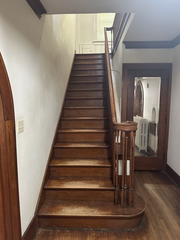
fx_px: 166
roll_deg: +0.5
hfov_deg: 56.8
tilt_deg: -6.5
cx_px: 90
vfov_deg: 71.6
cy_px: 120
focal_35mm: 24
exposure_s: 1/40
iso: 640
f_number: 1.78
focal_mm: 6.86
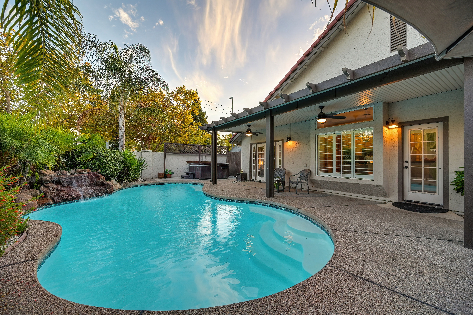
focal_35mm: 14
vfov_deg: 81.1
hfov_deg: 104.3
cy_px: 158
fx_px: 184
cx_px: 236
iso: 500
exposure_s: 1/160
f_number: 6.3
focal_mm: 14
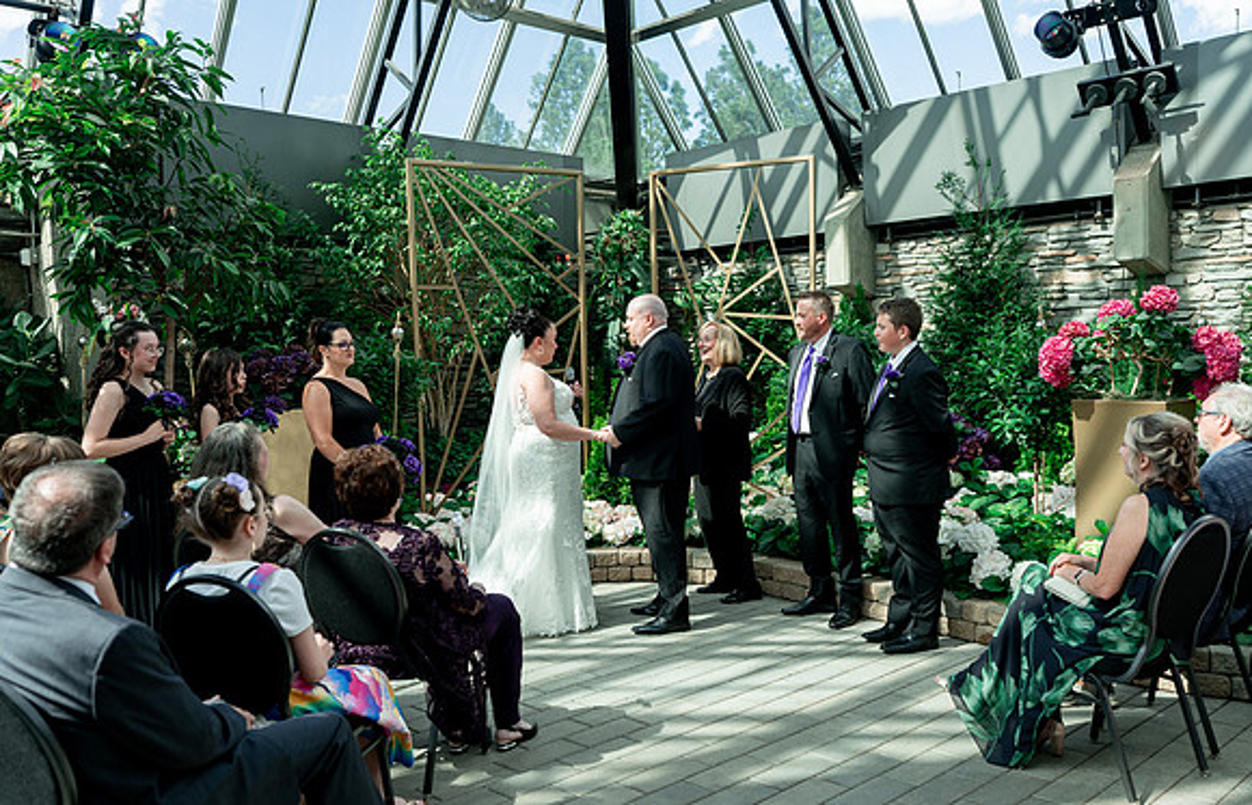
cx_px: 699
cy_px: 465
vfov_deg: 40.6
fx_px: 1086
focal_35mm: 32
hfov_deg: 59.7
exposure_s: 1/500
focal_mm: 28
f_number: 2.8
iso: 100
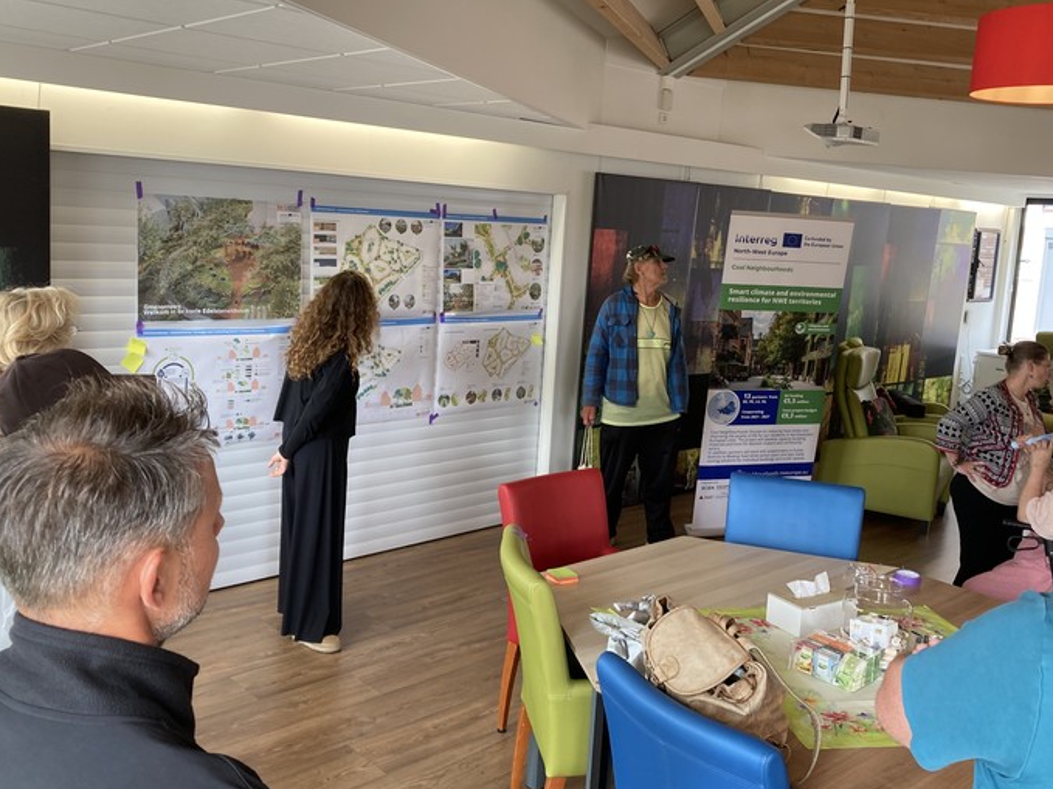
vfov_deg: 42.9
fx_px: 1004
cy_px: 375
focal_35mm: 33
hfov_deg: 55.4
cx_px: 535
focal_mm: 3.99
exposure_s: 1/50
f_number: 1.8
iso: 50
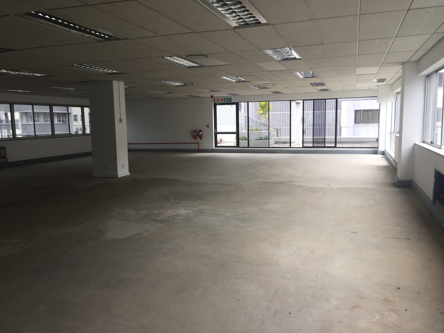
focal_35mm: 29
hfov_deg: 61.7
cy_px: 166
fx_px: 372
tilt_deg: -7.5
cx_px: 222
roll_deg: -0.3
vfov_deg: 48.2
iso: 40
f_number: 2.2
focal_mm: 4.15
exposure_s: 1/100
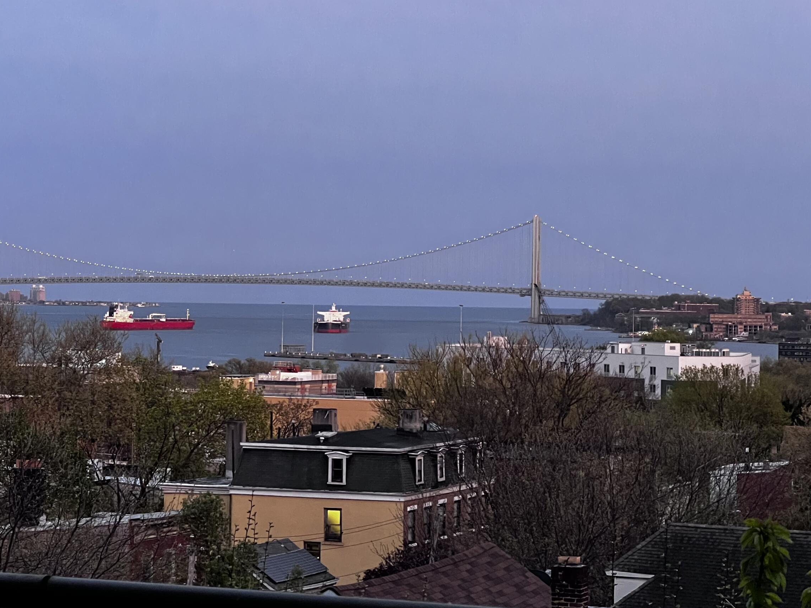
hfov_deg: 19.4
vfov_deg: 14.6
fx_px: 2366
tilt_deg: -0.4
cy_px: 285
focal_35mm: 101
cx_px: 291
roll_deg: -0.8
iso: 640
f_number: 2.8
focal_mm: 9
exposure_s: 1/60
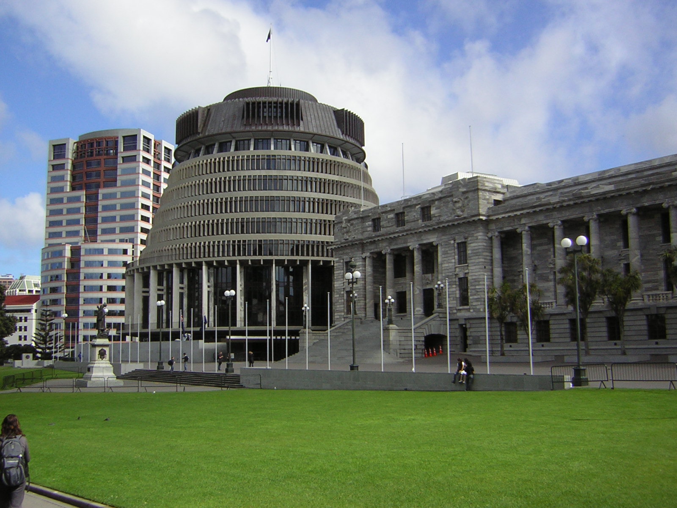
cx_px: 338
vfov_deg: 39.7
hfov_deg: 51.4
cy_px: 254
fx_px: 704
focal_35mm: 36
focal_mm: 4.7
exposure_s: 1/347
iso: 50
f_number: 5.2
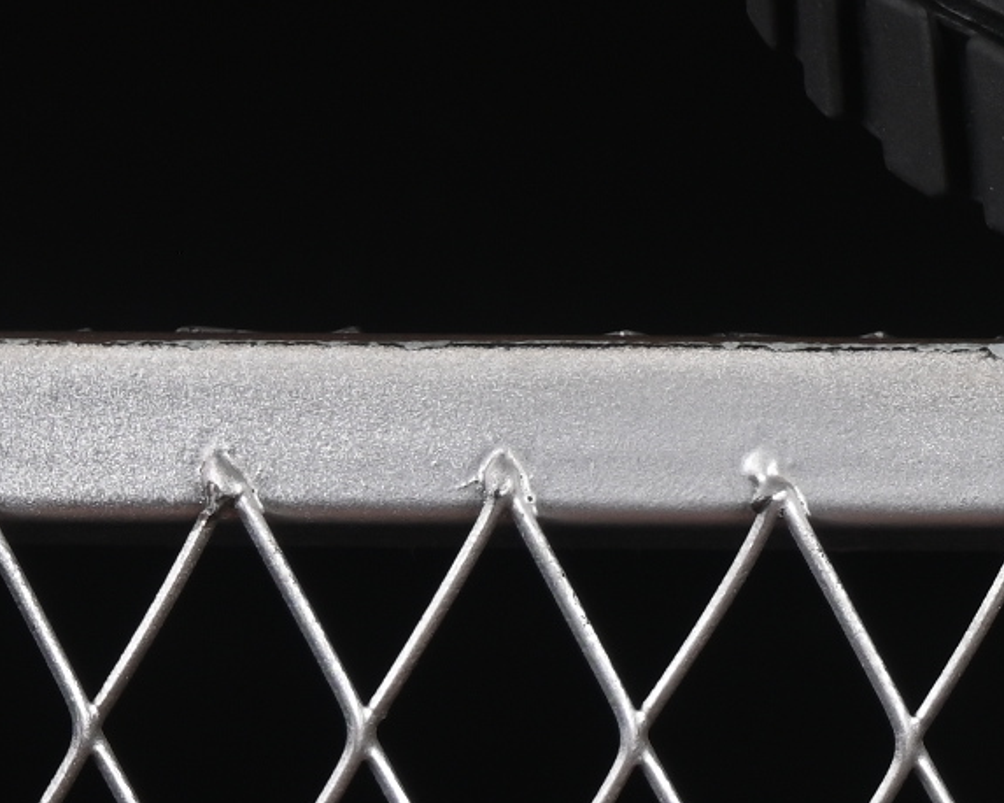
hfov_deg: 5.5
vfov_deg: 4.5
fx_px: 10159
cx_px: 2430
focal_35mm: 342
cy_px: -661
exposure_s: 1/60
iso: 160
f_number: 6.3
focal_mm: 50
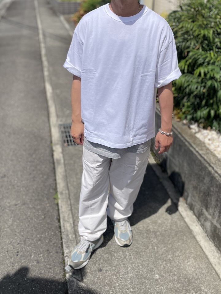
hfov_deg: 53.1
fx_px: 221
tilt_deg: -25.2
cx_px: 110
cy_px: 147
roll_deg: -0.8
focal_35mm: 26
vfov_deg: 67.3
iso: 50
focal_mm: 4.2
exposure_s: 1/9804
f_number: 1.6
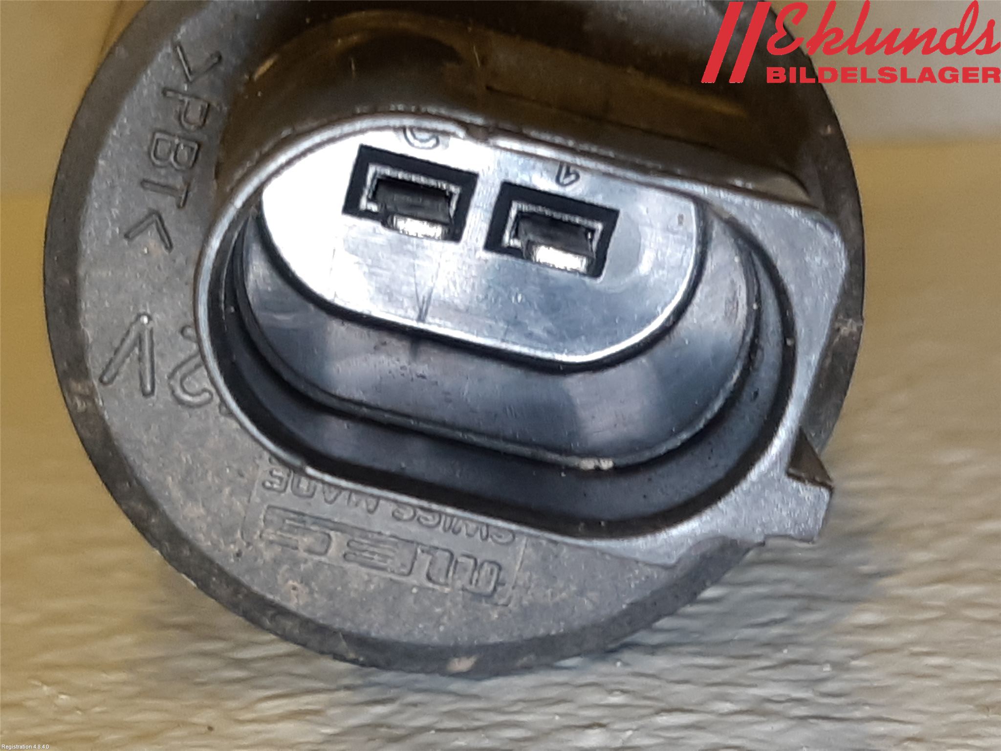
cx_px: 500
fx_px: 752
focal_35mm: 26
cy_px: 376
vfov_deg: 53.1
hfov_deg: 67.3
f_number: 1.7
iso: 64
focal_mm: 3.93
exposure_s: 1/50
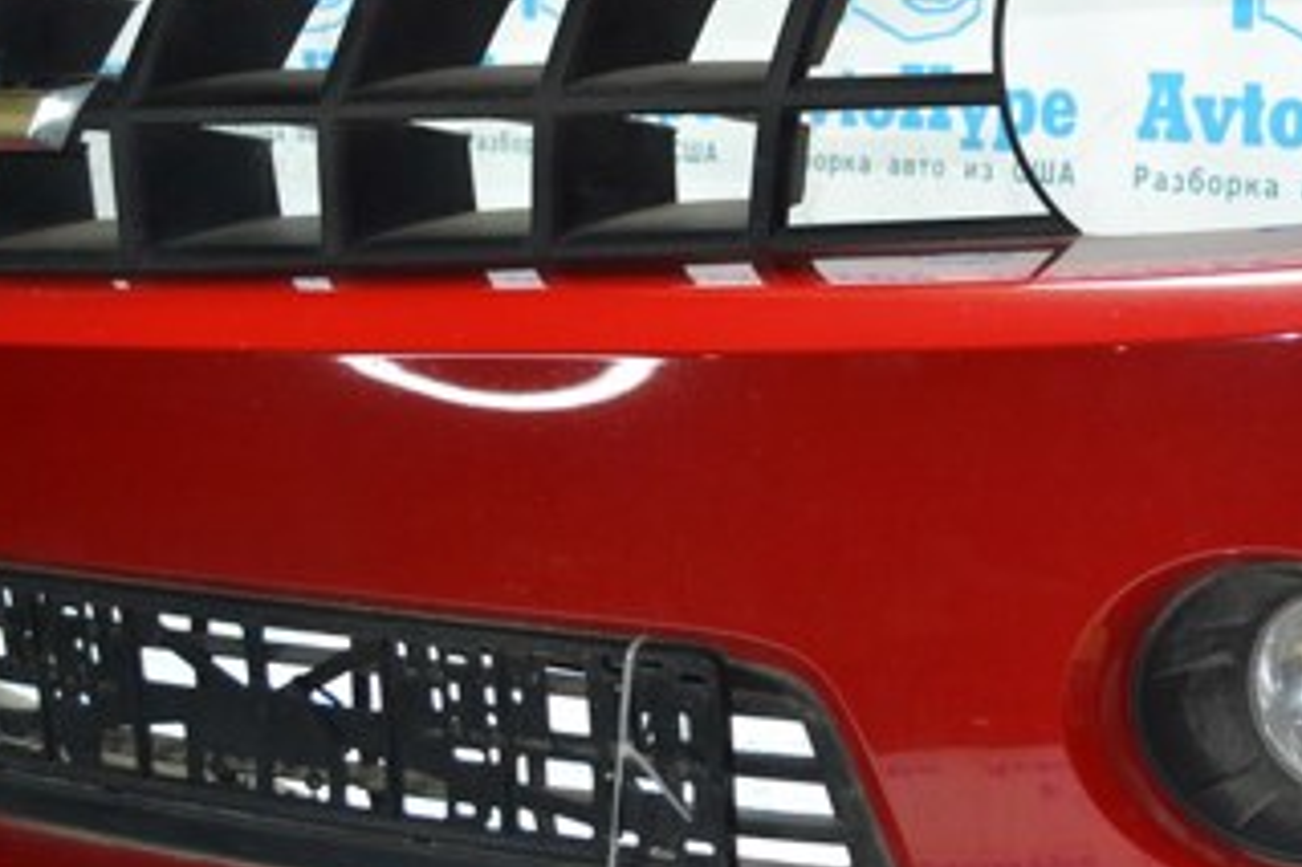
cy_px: 322
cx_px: 1054
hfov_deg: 29.8
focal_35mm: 66
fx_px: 2386
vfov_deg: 20.5
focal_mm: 22
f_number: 4
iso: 560
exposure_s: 1/60
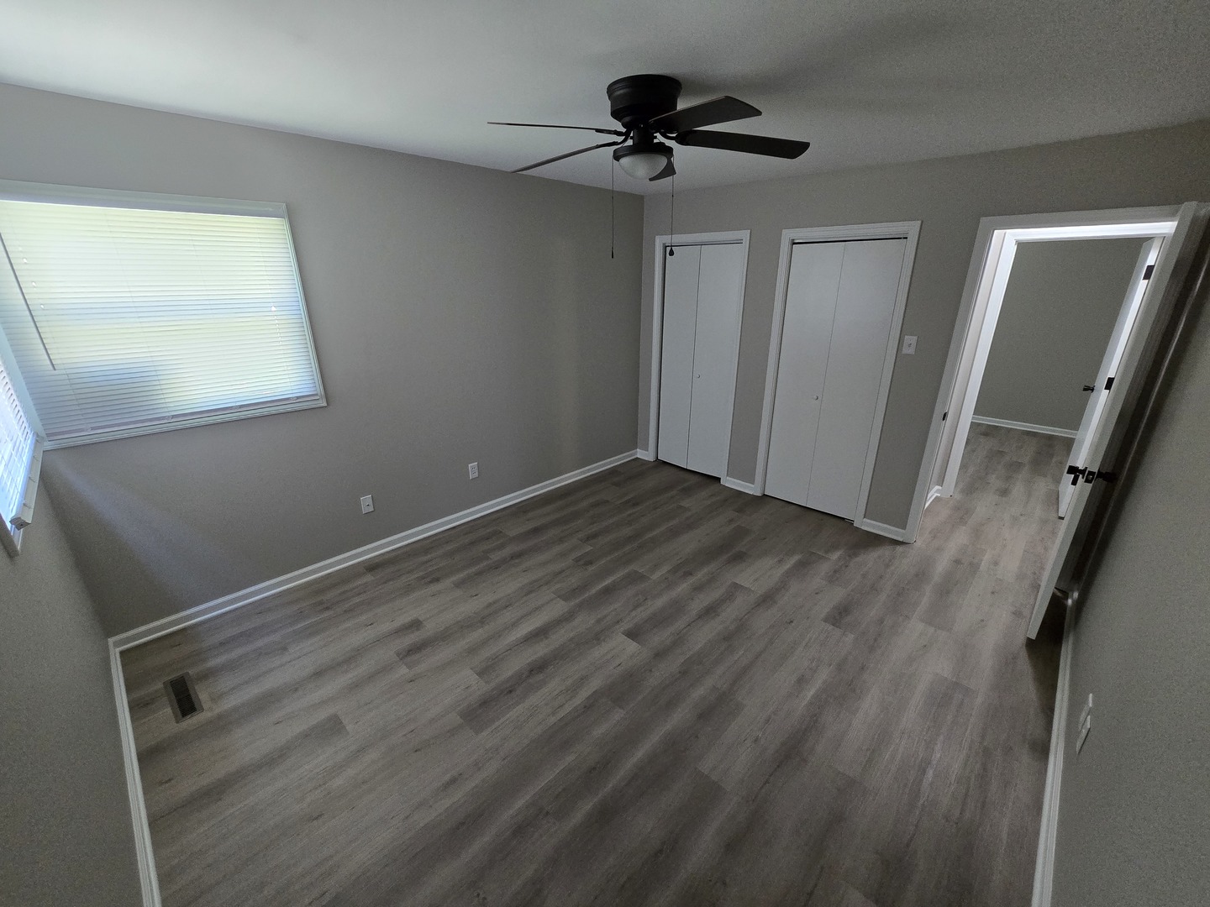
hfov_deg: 106.2
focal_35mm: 13
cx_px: 605
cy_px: 454
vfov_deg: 89.9
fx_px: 454
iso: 500
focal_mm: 2.2
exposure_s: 1/60
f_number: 2.2
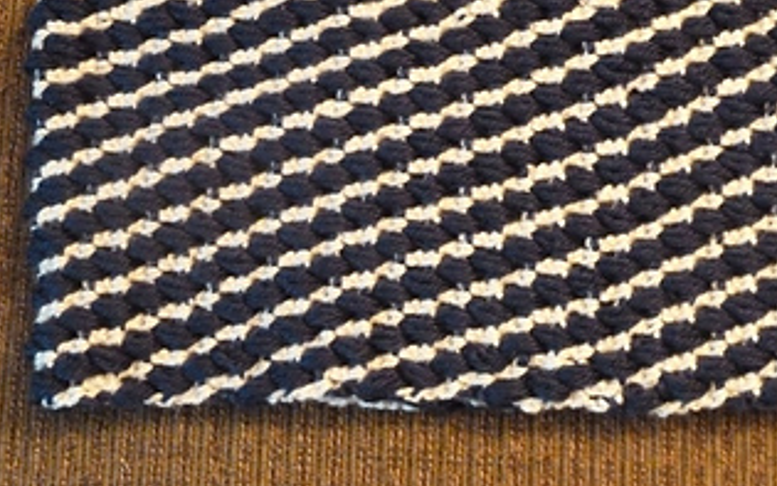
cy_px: 260
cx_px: 469
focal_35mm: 74
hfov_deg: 27.8
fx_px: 1567
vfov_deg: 17.6
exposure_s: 1/8
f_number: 3.7
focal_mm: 7.3
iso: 1250
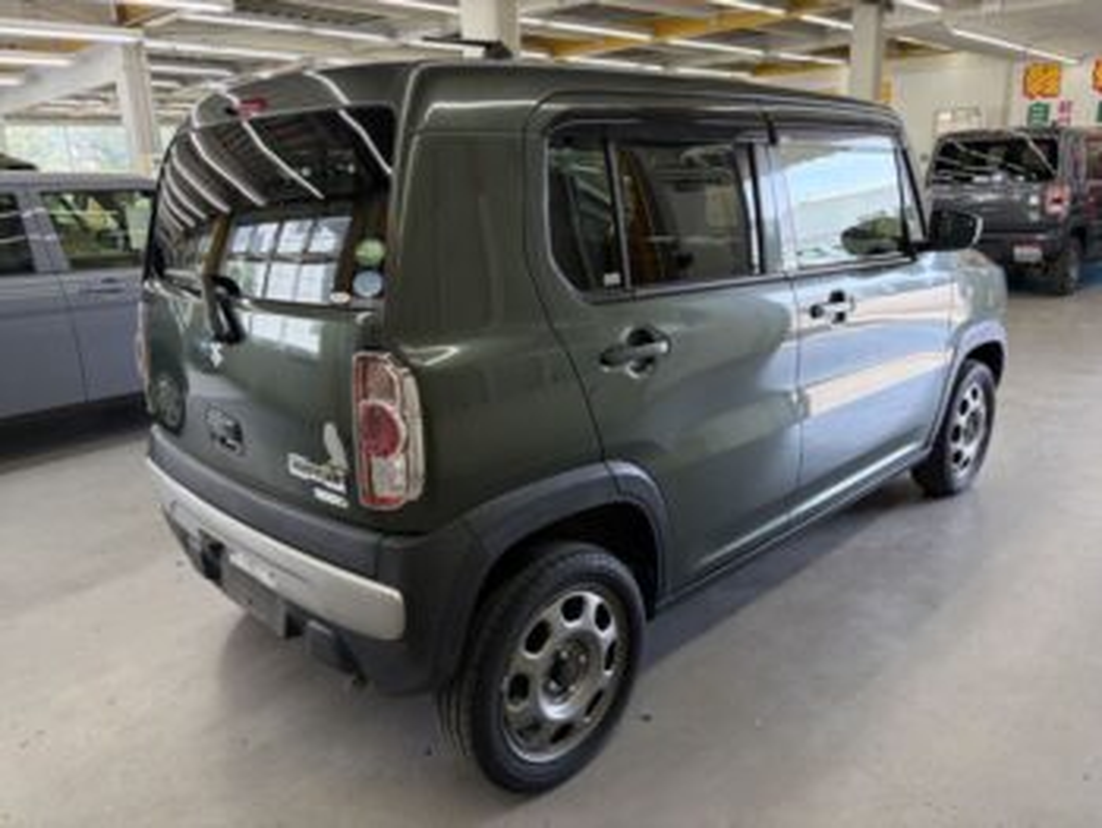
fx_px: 828
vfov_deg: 53.1
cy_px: 414
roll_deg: +2.3
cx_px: 551
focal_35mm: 26
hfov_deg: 67.3
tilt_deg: -14.6
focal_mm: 5.96
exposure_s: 1/100
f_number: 1.6
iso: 125
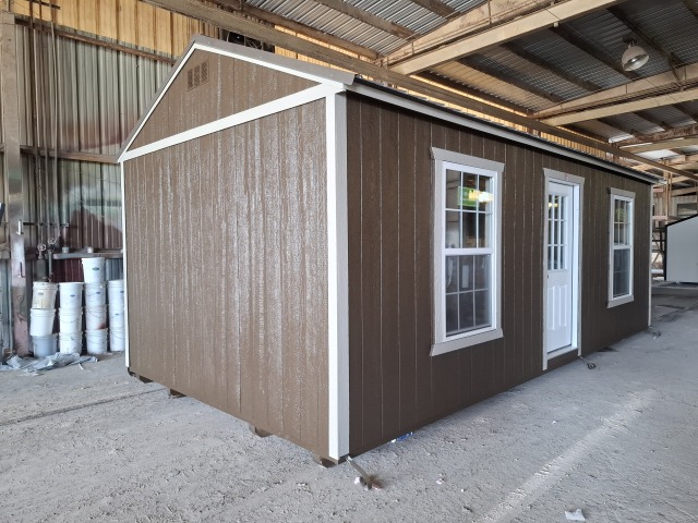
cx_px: 349
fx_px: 464
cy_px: 262
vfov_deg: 58.9
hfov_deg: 73.9
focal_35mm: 23
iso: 250
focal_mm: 5.54
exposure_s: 1/100
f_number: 1.8
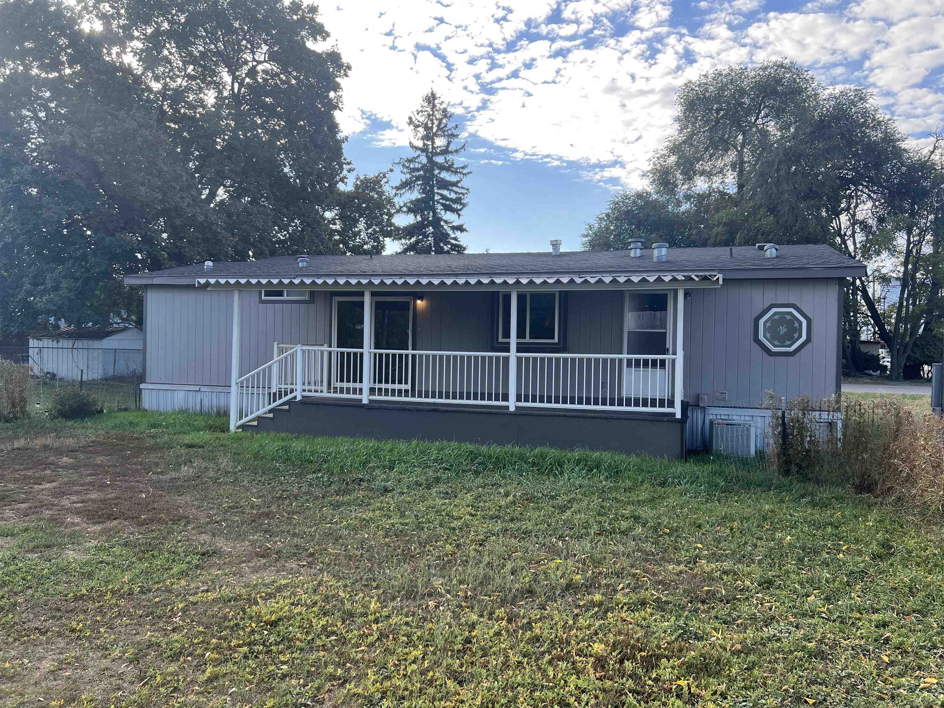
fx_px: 709
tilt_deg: -1.4
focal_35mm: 26
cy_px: 354
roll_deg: -1.0
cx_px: 472
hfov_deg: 67.3
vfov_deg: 53.1
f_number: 1.5
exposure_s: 1/827
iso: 50
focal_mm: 5.7
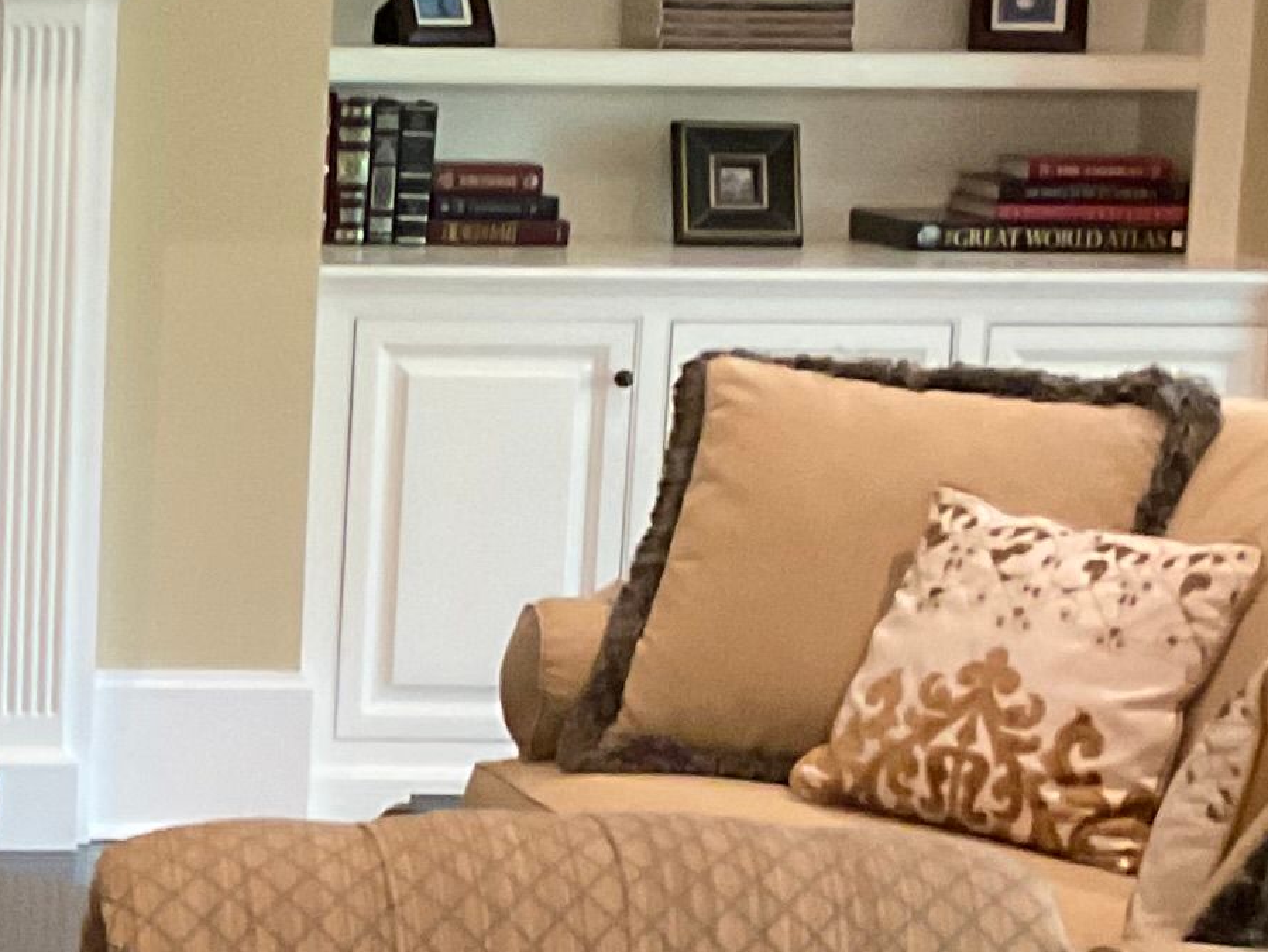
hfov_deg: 14.3
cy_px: 692
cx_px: -528
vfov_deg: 11.4
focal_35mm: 130
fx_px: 4764
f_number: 1.8
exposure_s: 1/40
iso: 250
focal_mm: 3
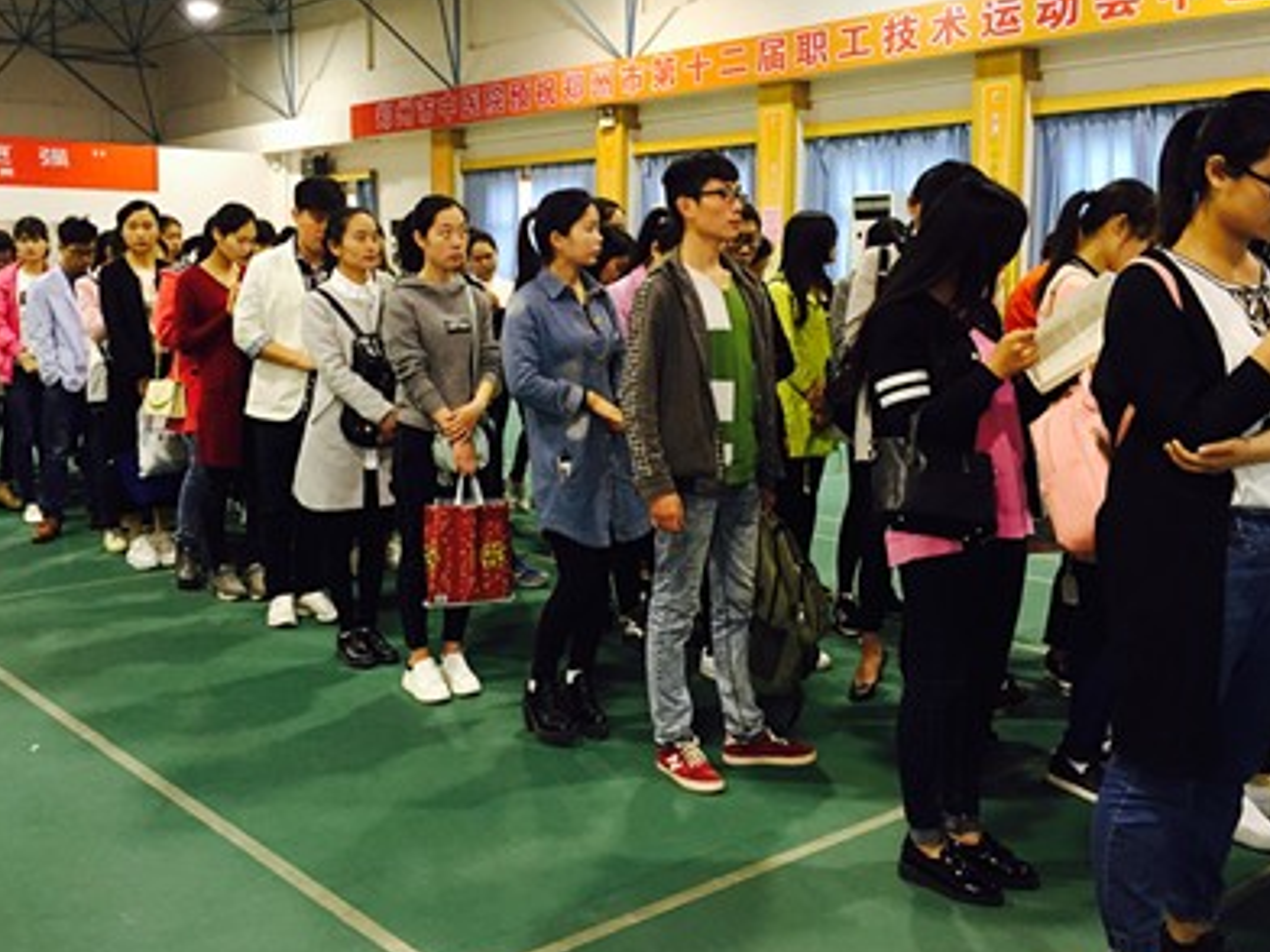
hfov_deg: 50.1
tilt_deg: -5.0
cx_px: 590
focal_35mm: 37
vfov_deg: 38.6
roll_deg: -0.9
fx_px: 1357
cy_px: 406
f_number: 2.2
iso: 125
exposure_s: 1/33
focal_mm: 4.15
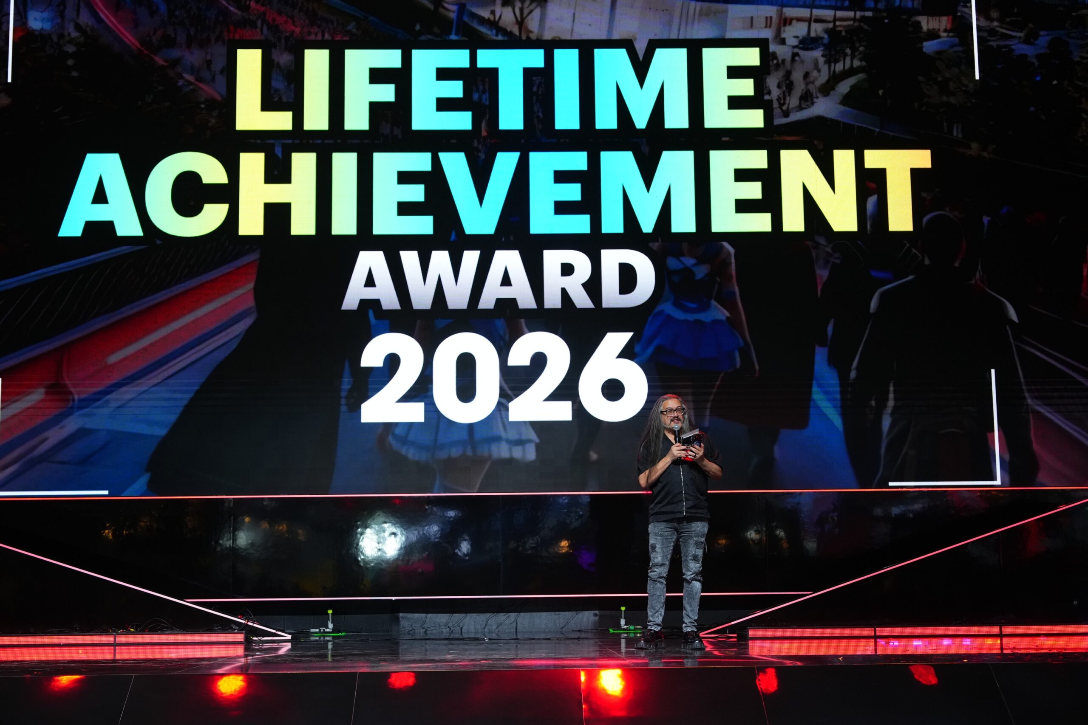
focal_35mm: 50
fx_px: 1511
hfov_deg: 39.6
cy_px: 362
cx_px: 544
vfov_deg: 27.0
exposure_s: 1/100
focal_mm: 50
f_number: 4.5
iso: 800
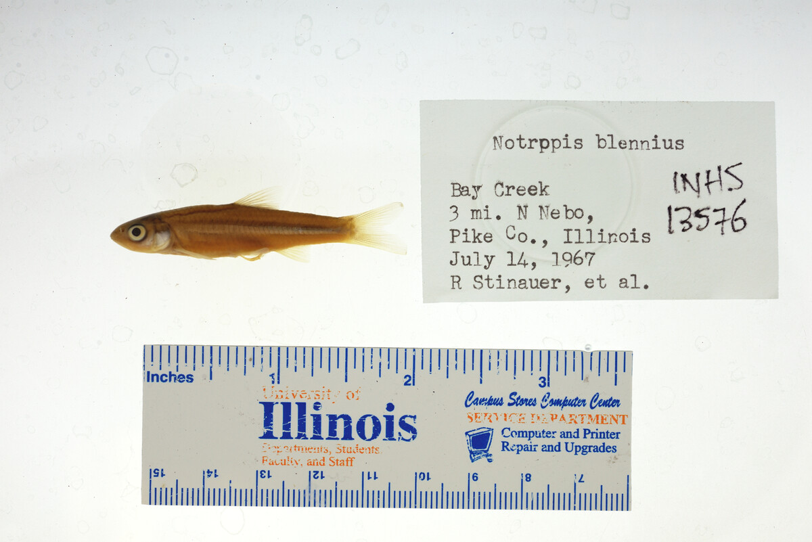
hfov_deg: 33.4
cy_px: 271
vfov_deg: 22.6
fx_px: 1354
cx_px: 406
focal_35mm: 60
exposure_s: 1/200
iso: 100
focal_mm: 60
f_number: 10
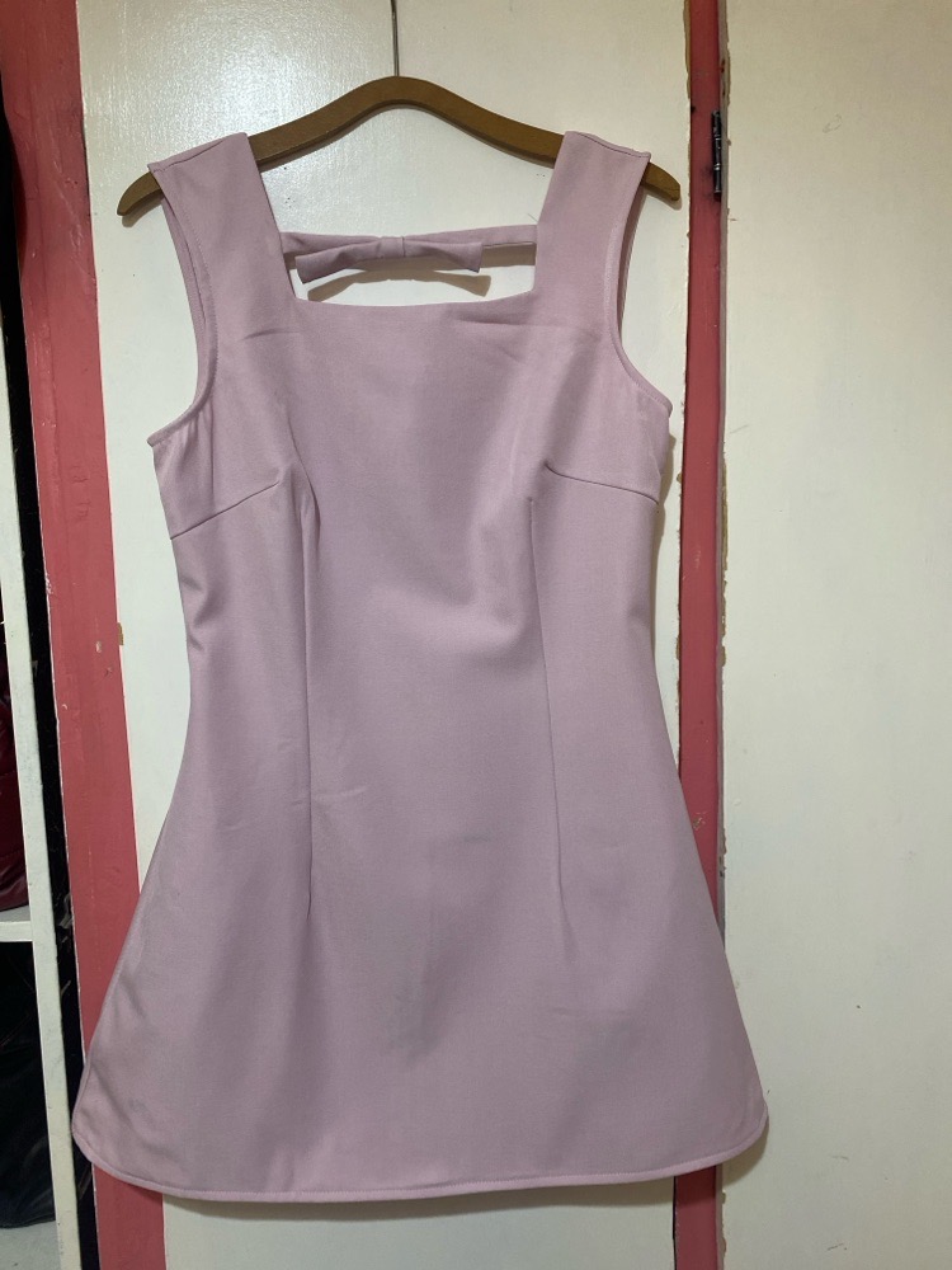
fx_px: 953
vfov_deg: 67.3
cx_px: 476
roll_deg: +0.6
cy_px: 635
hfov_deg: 53.1
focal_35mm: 26
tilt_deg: -8.6
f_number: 1.8
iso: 200
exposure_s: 1/50
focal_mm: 4.25
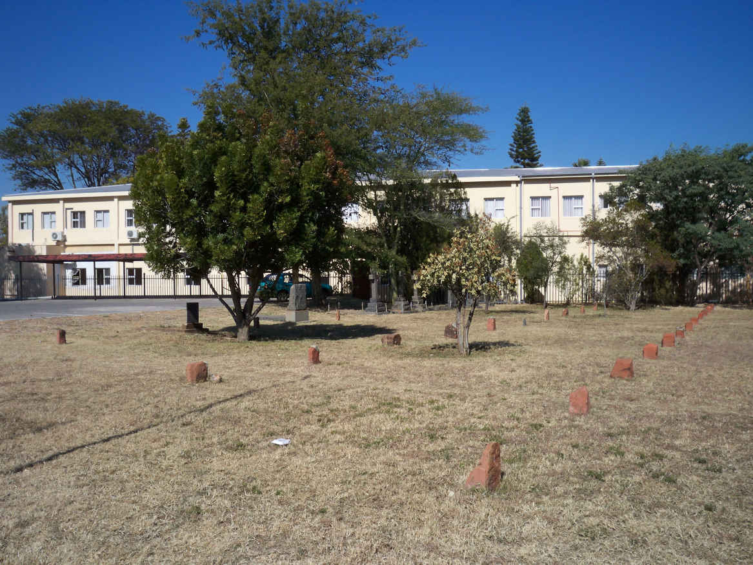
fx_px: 762
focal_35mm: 35
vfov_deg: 40.7
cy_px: 282
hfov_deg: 52.6
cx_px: 376
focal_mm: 6.3
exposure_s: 1/640
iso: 64
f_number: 4.7
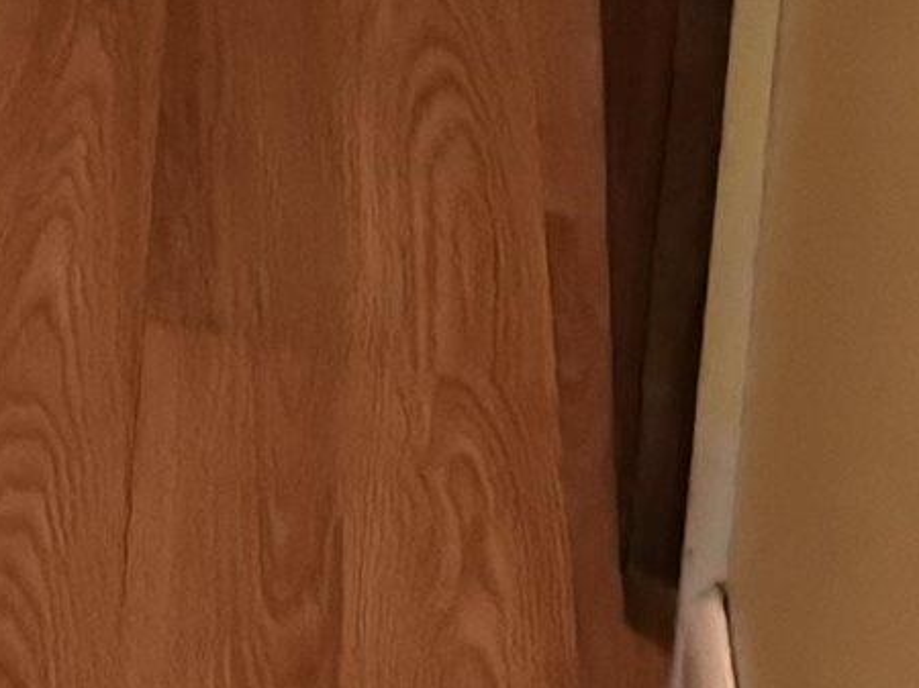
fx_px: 4352
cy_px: -1513
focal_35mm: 164
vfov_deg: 7.7
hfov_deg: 10.8
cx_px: -1007
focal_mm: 6.76
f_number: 1.78
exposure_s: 1/40
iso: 1000
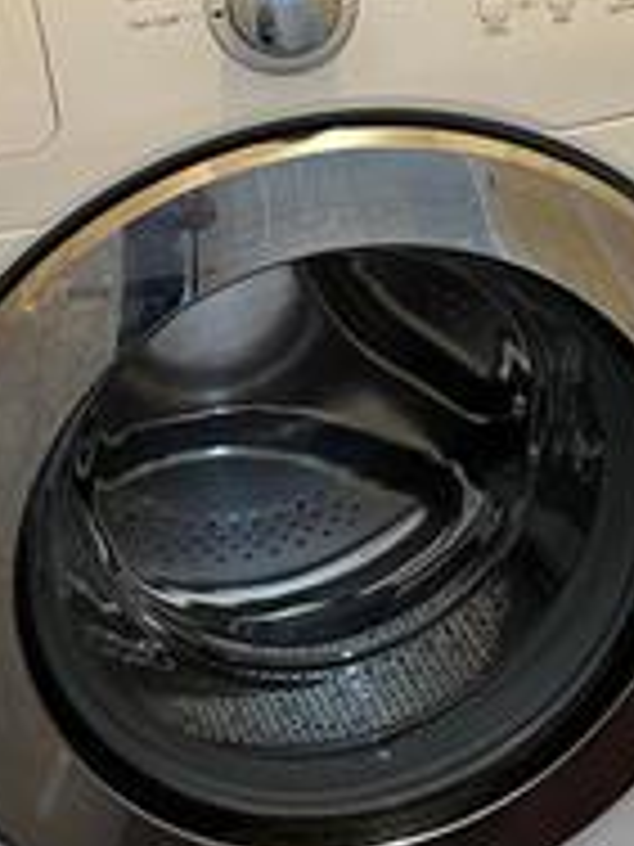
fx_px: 2589
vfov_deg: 18.4
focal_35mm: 106
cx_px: 1043
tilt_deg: -23.5
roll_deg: +1.1
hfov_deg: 13.0
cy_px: 166
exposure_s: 1/60
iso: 125
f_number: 1.5
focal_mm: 5.7
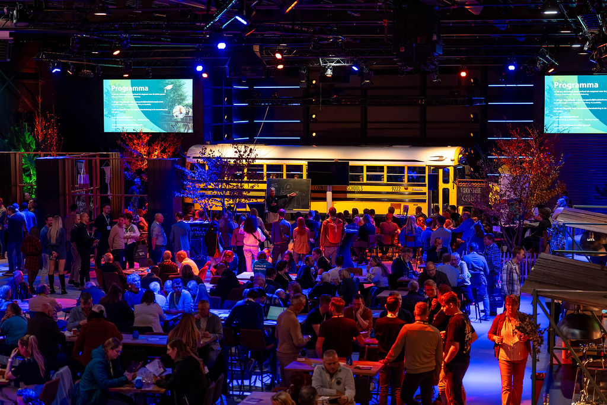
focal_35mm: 70
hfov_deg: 28.8
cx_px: 304
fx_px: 1180
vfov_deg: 19.5
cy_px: 202
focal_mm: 70
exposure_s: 1/200
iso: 4000
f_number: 2.8
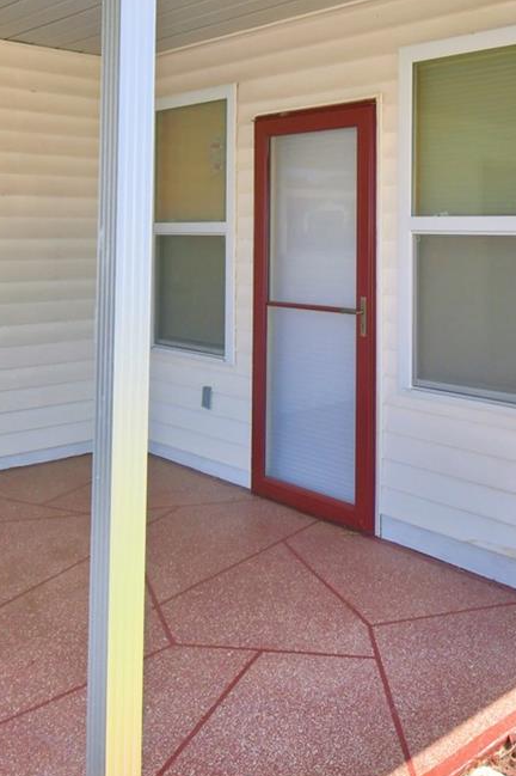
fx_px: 796
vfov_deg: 50.1
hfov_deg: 34.5
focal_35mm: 37
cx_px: 430
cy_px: 206
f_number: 7.1
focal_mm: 10
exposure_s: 1/250
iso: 100
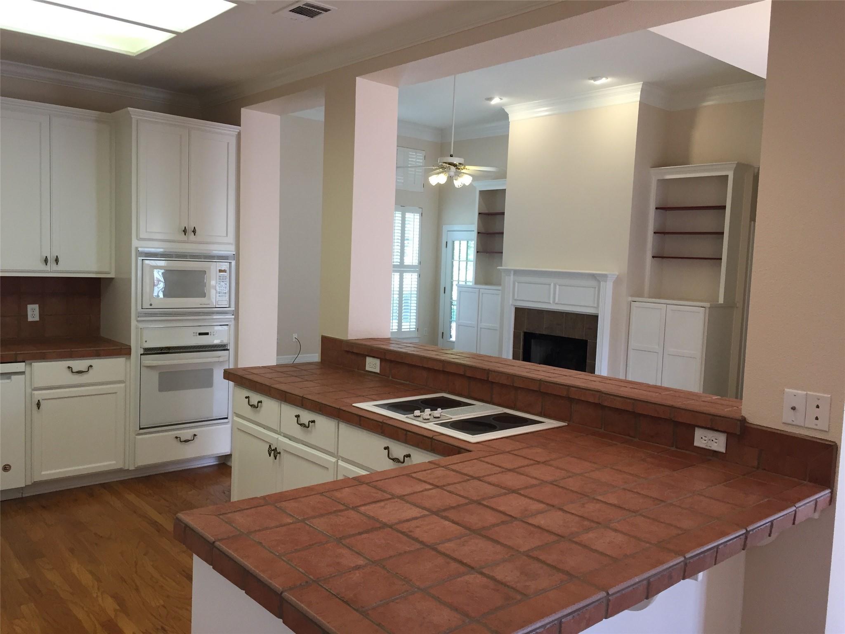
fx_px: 708
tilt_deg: -4.1
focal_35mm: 29
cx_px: 422
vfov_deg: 48.2
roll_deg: -3.8
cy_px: 317
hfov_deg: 61.7
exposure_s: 1/30
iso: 40
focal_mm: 4.15
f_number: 2.2
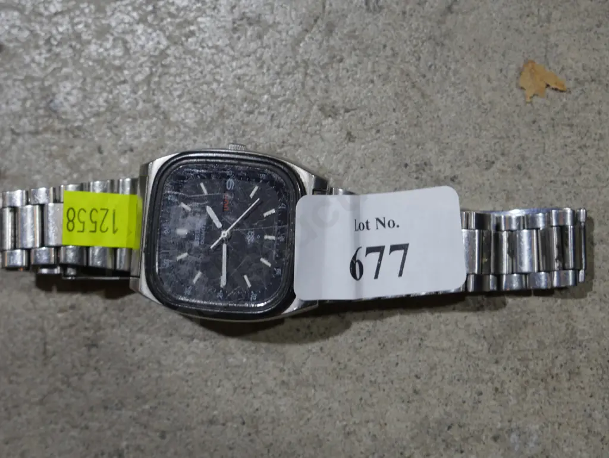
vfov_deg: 22.9
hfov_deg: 30.3
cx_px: 304
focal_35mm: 64
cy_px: 229
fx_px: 1126
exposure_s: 1/80
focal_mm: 32
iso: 500
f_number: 6.3
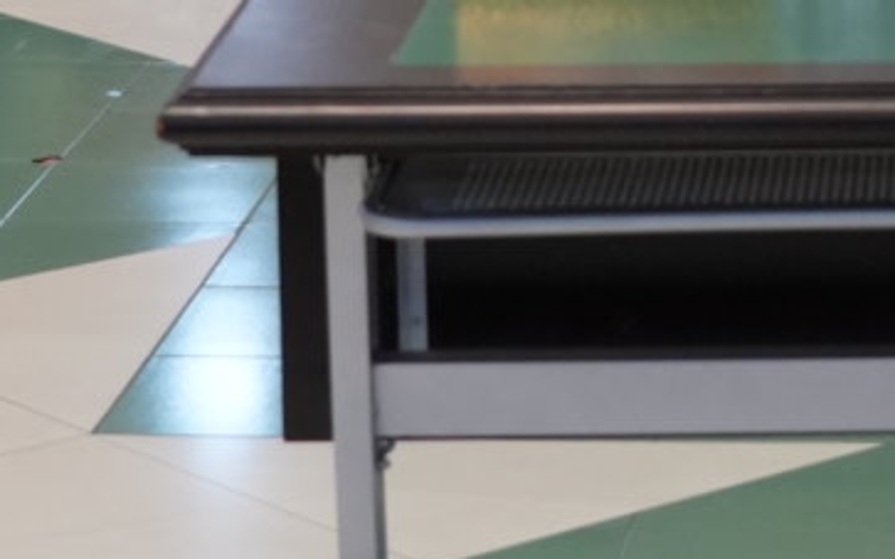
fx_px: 4318
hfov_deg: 11.5
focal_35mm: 177
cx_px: 1156
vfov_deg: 7.0
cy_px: -758
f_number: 4
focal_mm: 26
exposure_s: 1/80
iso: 1600
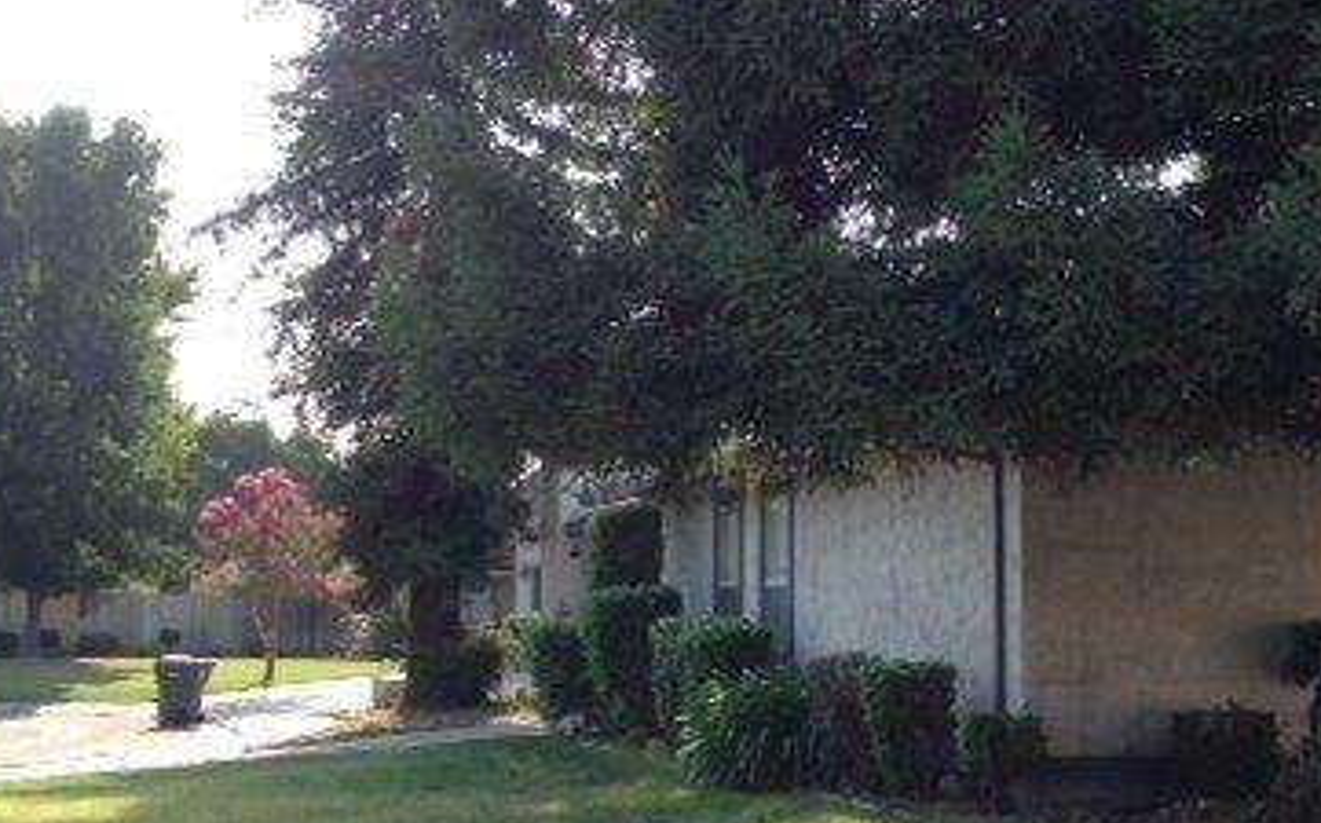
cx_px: 768
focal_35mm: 62
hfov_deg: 32.9
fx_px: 2230
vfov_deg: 20.9
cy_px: 369
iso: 32
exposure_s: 1/315
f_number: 2.4
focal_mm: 3.3
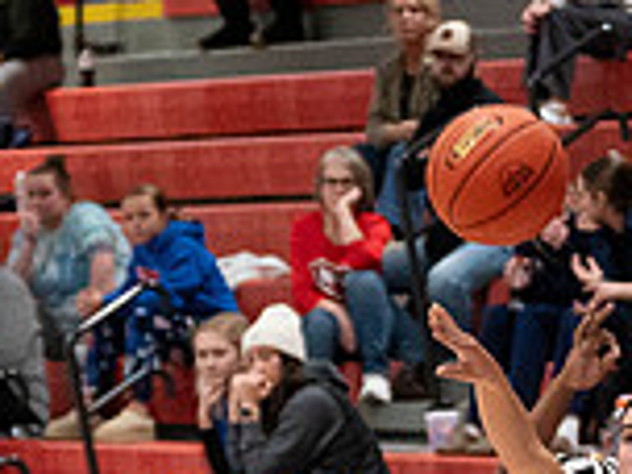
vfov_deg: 3.9
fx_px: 6974
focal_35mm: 382
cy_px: 563
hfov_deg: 5.2
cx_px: 634
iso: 5000
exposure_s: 1/1000
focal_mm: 70
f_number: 2.8
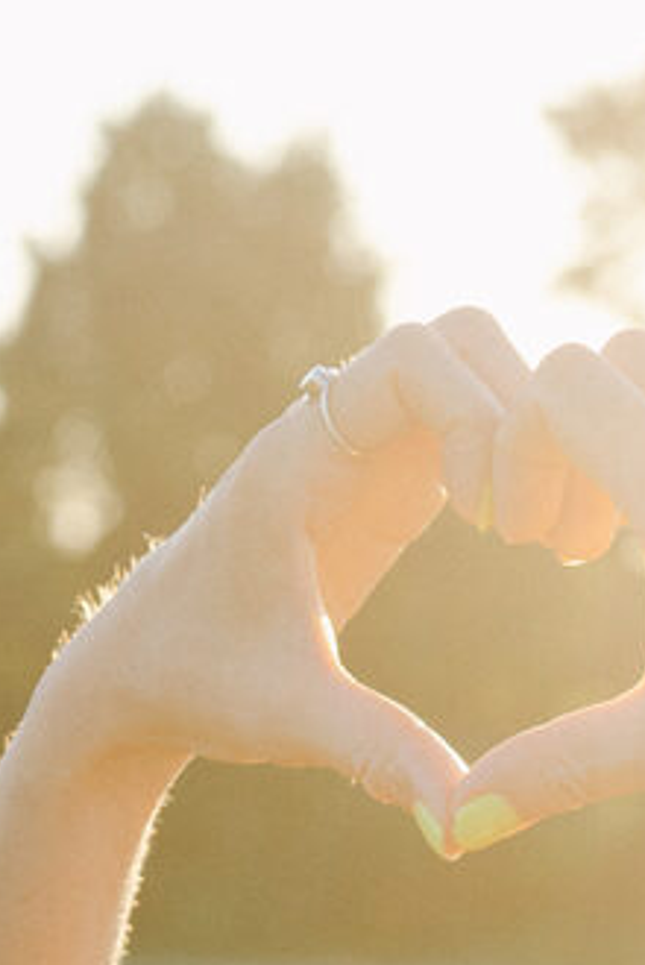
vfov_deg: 8.4
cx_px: 667
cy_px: 1640
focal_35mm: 238
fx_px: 6382
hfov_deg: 5.8
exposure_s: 1/320
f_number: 5
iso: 200
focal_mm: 56
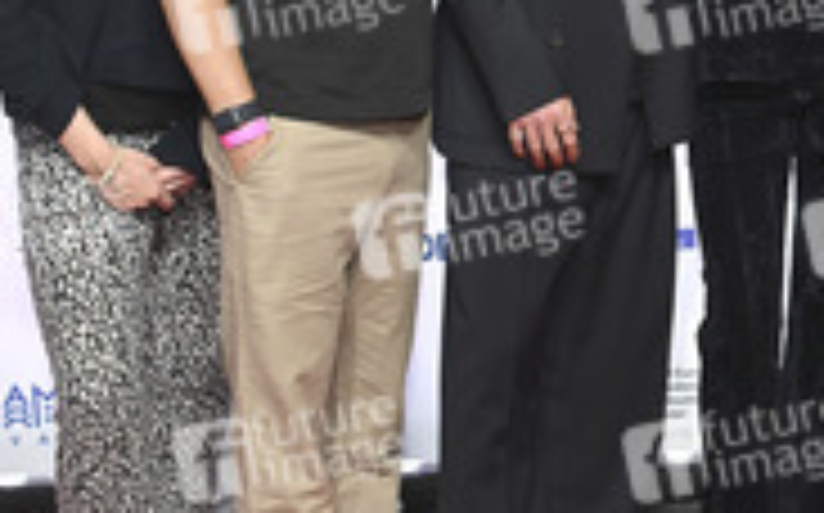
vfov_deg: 14.7
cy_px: 112
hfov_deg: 22.8
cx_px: 799
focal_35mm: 88
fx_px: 1974
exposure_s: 1/200
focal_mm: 35
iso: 1250
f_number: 4.5
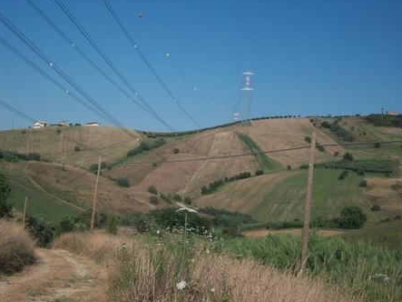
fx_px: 731
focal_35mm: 63
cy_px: 149
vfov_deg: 23.3
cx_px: 201
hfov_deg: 30.7
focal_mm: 11
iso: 80
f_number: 7.9
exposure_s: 1/400
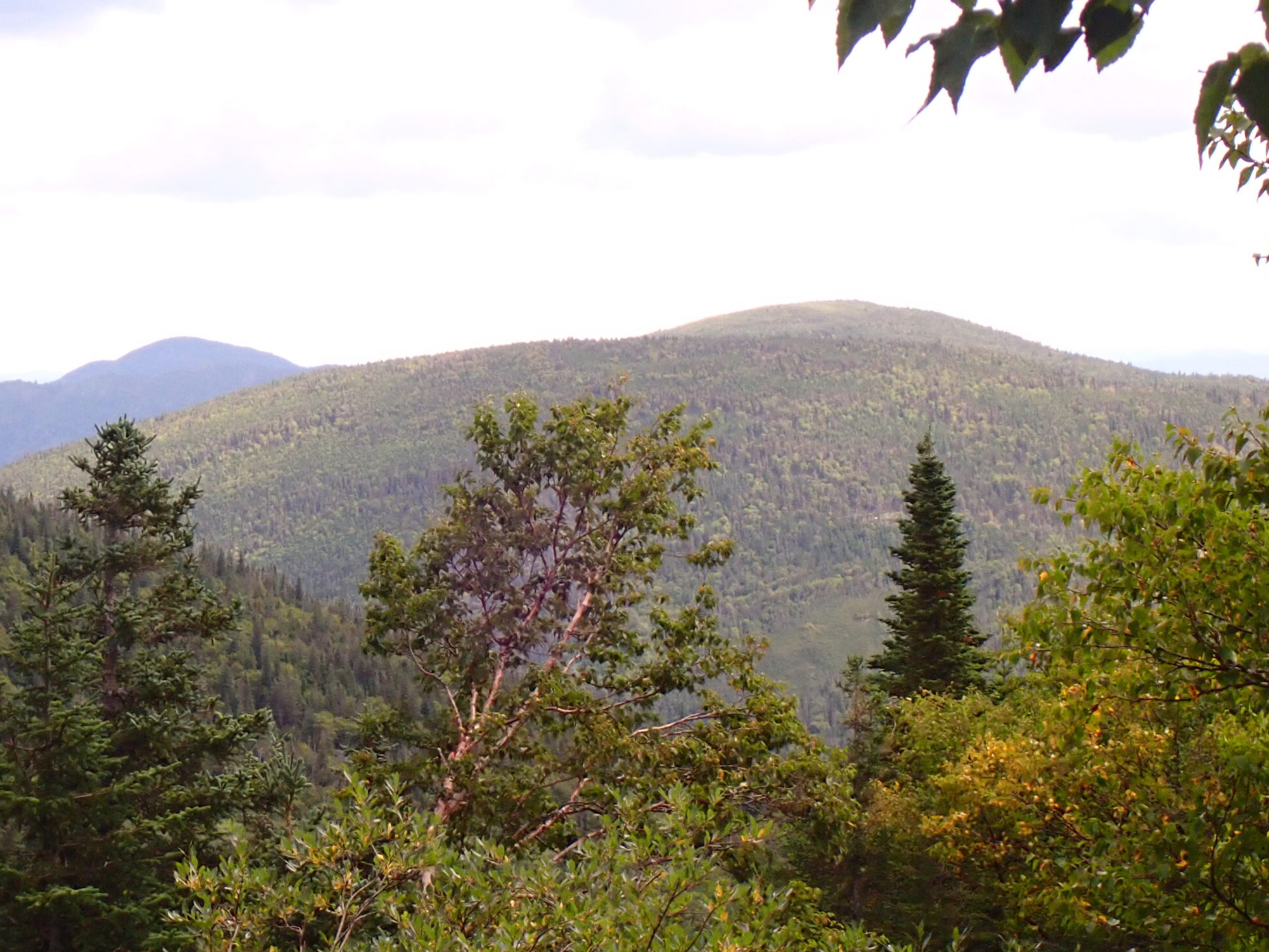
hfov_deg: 15.0
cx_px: 537
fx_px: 4803
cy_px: 579
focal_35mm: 131
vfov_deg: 11.3
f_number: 18
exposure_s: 1/100
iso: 640
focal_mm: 18
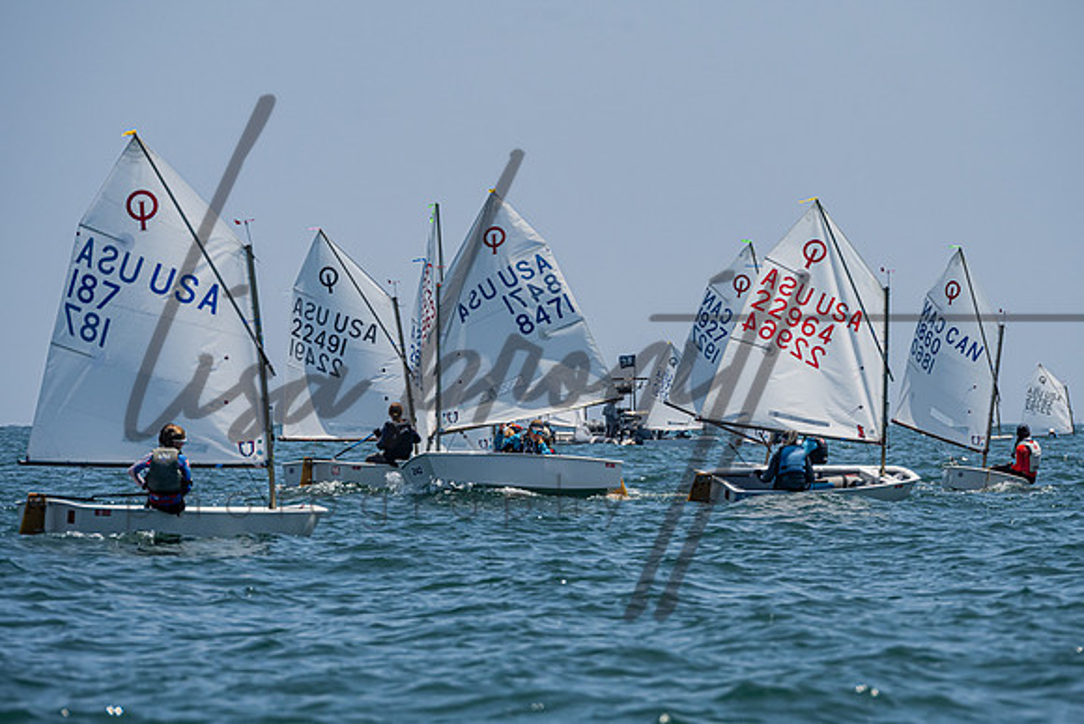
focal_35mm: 302
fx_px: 9097
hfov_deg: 6.8
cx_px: 578
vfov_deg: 4.6
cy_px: 368
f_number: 8
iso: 500
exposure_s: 1/2500
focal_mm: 230
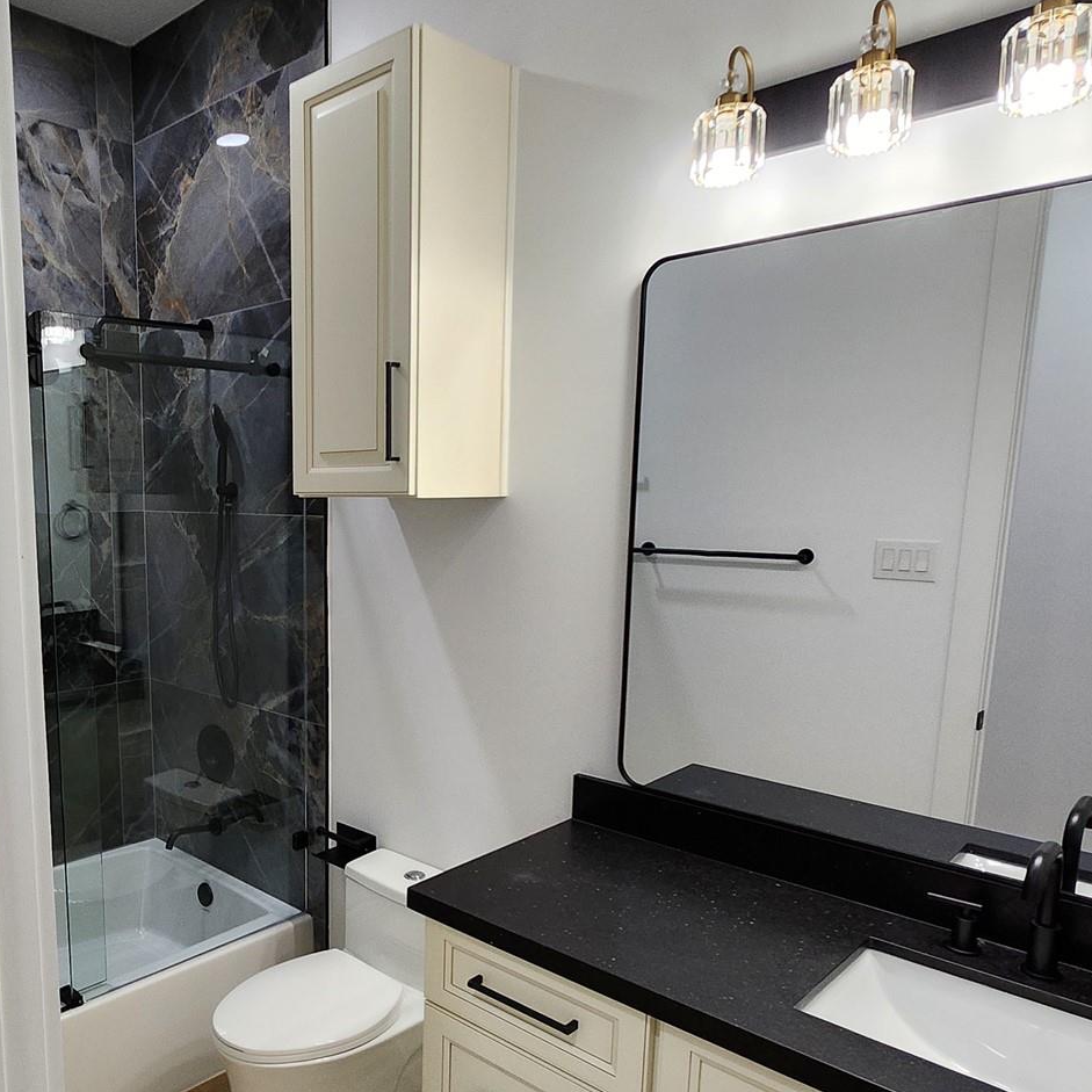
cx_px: 320
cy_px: 629
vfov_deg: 62.6
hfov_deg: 60.6
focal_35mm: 25
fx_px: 892
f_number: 2.2
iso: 160
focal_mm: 1.74
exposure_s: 1/60
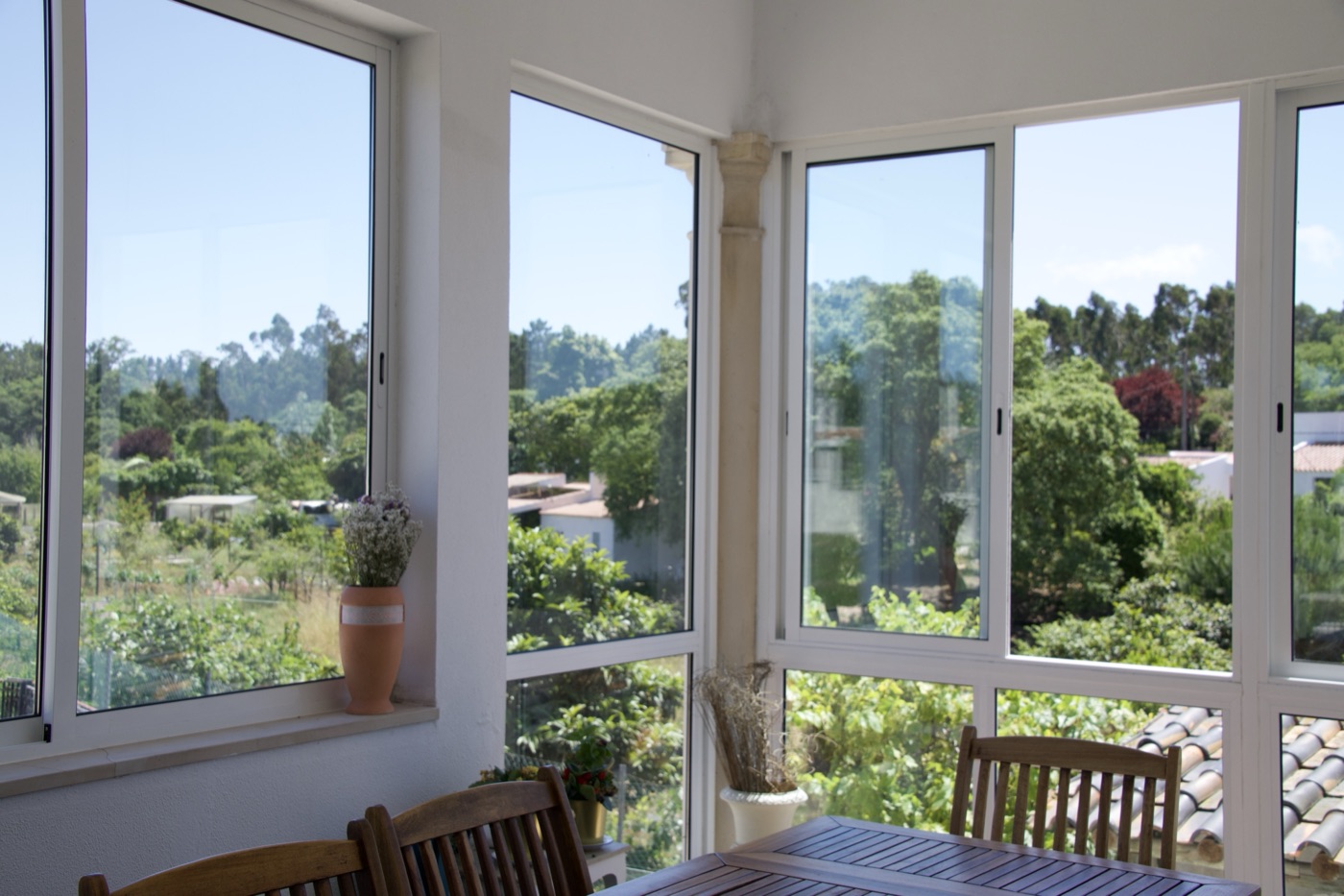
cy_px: 448
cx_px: 672
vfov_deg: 30.5
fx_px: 1642
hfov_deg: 44.5
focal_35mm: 44
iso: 500
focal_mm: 44
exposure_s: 1/400
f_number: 9
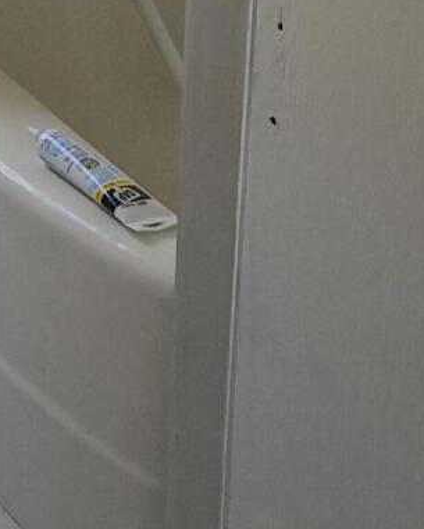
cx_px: -85
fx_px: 1929
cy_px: -249
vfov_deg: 14.6
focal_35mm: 123
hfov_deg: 12.3
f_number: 1.8
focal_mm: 5.56
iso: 215
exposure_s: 1/120
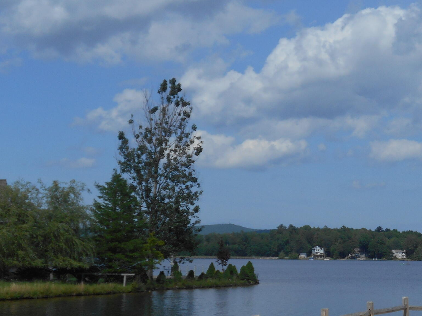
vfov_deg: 15.1
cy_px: 171
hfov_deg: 19.6
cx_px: 395
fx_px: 1195
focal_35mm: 98
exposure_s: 1/1250
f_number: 4.5
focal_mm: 8.8
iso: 80
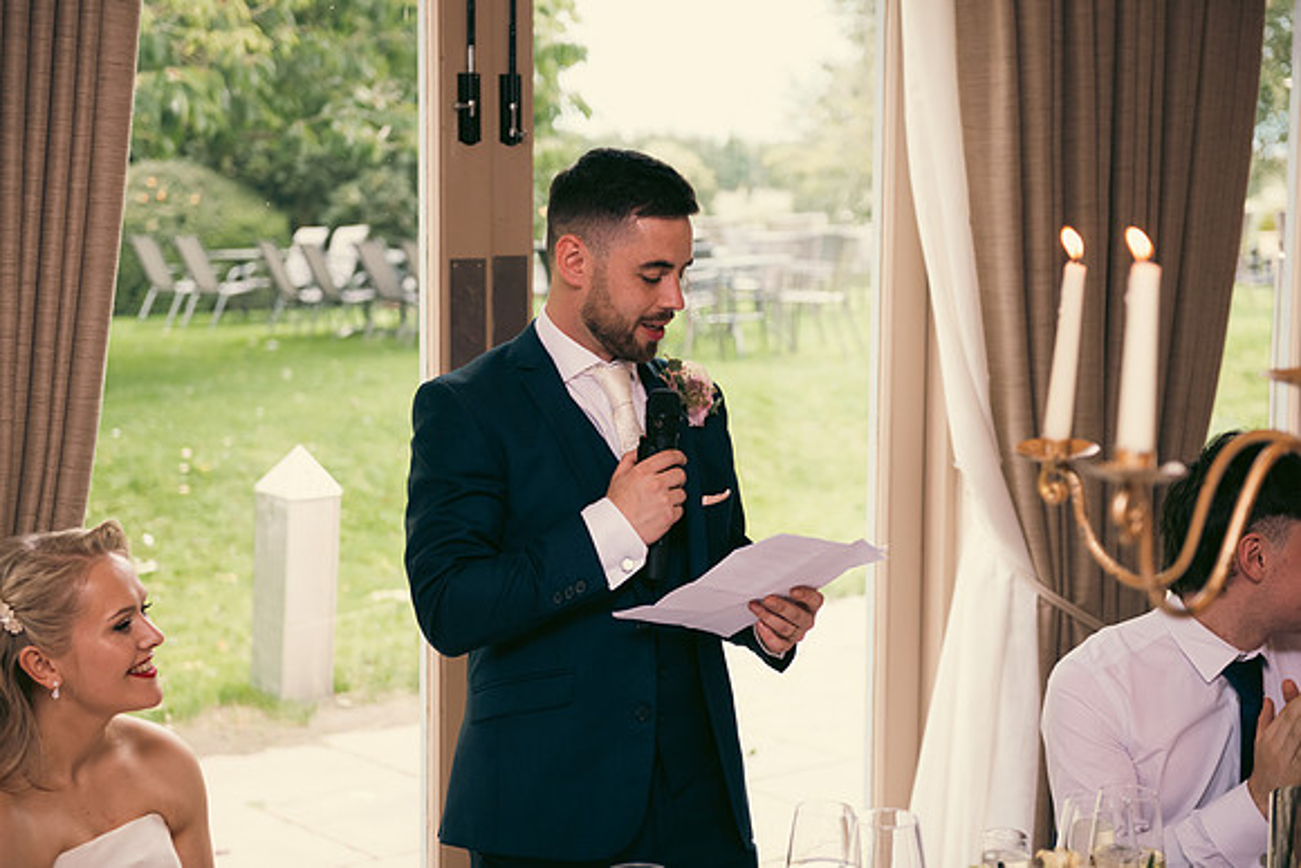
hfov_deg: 32.4
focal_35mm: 62
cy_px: 434
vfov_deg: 21.9
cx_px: 650
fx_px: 2241
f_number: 3.5
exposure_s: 1/160
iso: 400
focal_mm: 62
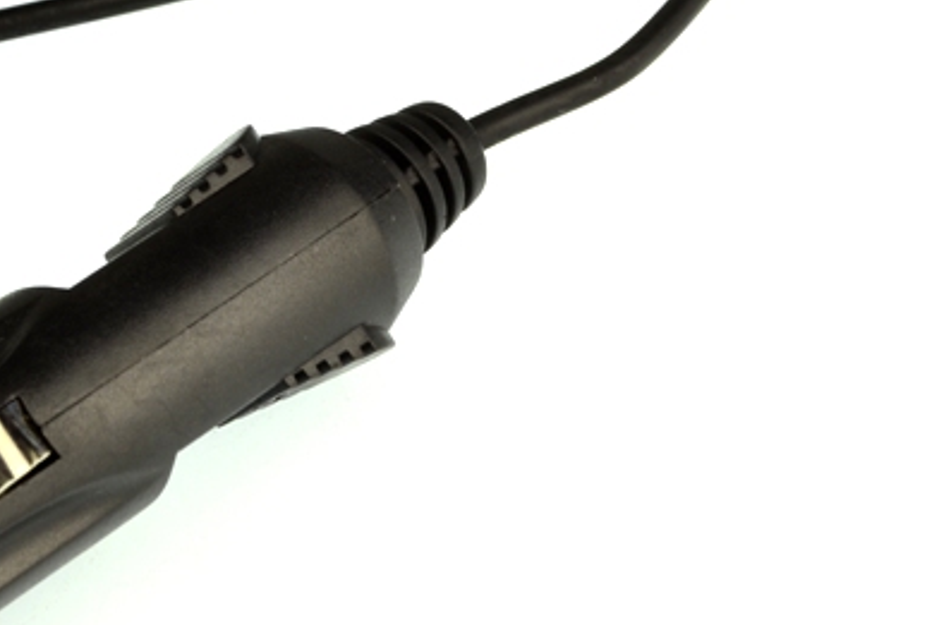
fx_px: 3885
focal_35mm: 149
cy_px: 224
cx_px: 175
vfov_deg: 9.2
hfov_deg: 13.7
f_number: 16
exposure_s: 1/8
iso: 100
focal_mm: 38
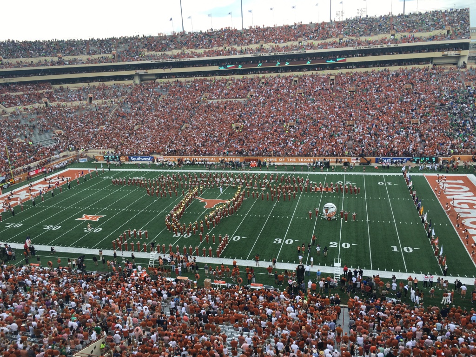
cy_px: 178
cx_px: 238
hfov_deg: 61.7
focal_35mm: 29
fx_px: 399
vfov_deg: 48.2
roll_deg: +5.2
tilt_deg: -16.8
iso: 25
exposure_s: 1/343
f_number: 2.2
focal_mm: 4.15
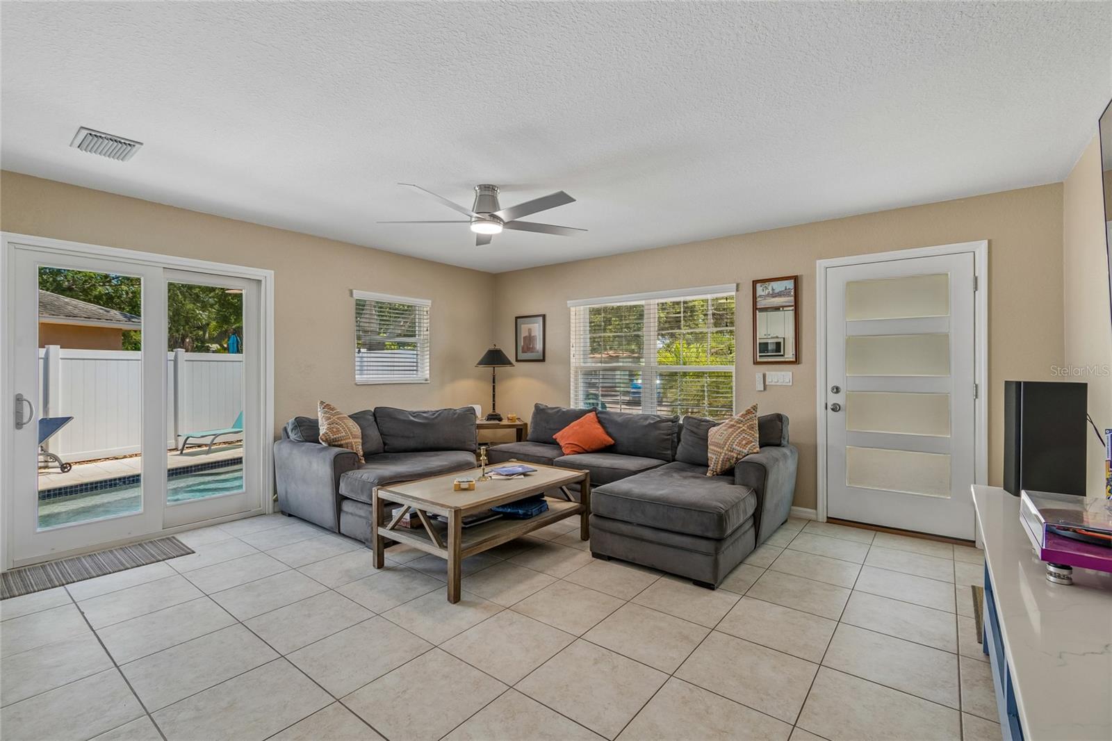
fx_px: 463
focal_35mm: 15
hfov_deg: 100.4
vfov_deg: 77.3
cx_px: 556
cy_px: 370
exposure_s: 1/15
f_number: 7.1
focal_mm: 10
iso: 100
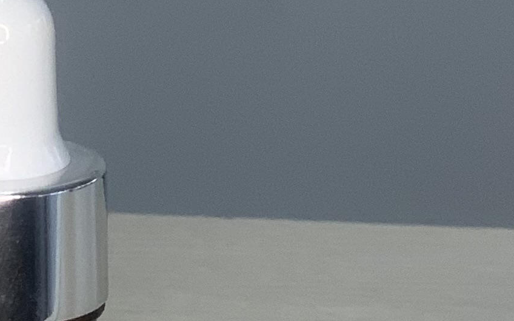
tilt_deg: -19.6
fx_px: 3670
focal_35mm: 262
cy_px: 346
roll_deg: +2.5
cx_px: -123
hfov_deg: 7.9
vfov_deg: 5.0
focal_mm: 6
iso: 50
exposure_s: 1/119
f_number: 2.4
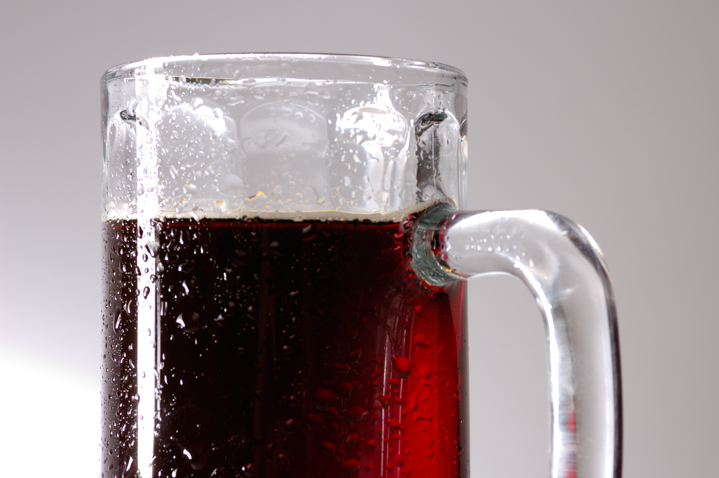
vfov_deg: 14.7
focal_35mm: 93
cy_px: 239
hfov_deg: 21.9
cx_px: 360
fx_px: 1856
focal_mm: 62
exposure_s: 1/500
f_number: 9
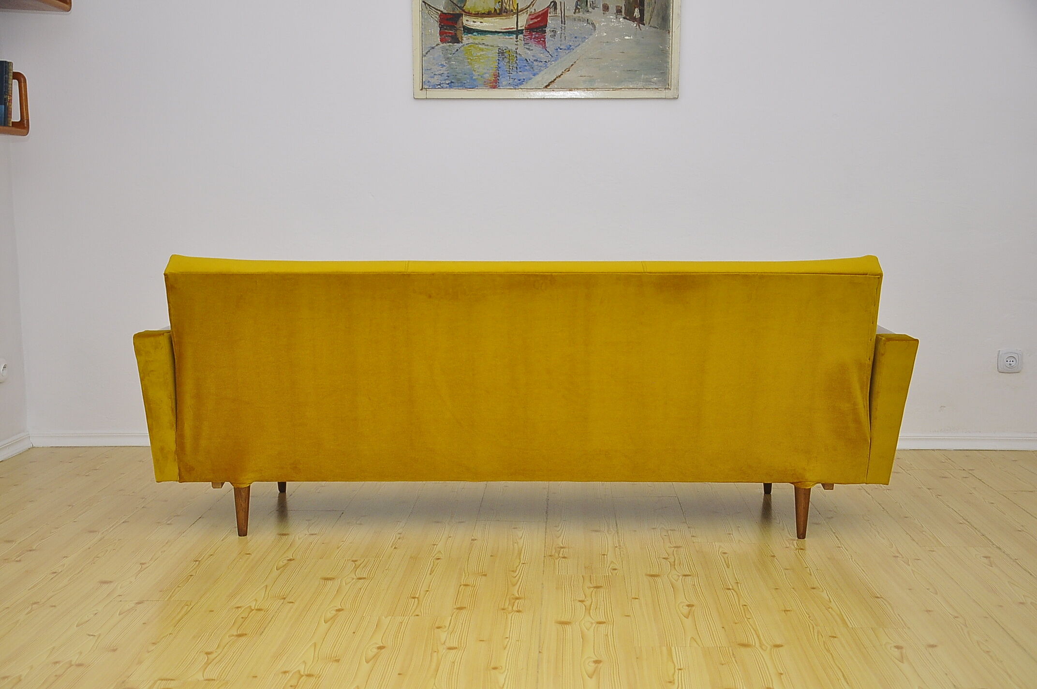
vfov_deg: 28.0
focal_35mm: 48
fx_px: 1381
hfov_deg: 41.2
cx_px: 518
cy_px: 344
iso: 400
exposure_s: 1/160
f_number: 4.2
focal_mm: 32
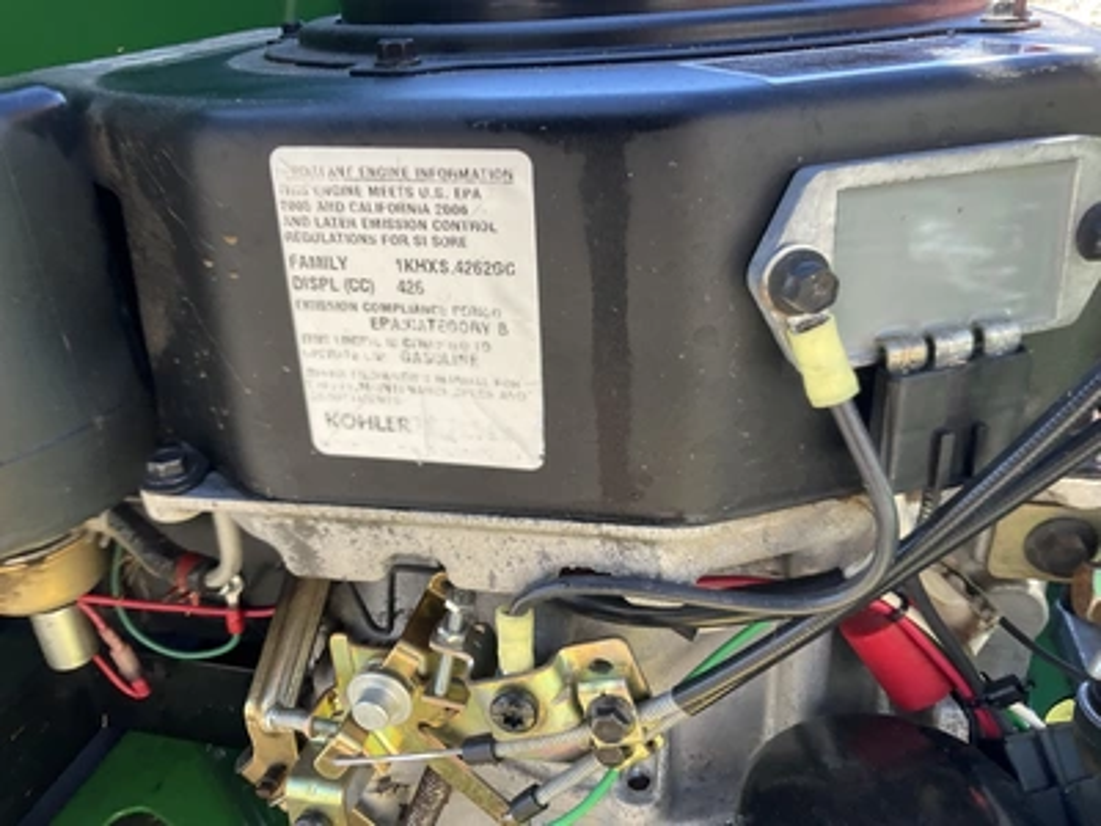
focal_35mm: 29
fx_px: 922
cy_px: 413
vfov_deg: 48.2
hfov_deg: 61.7
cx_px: 550
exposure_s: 1/137
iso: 16
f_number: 1.8
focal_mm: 3
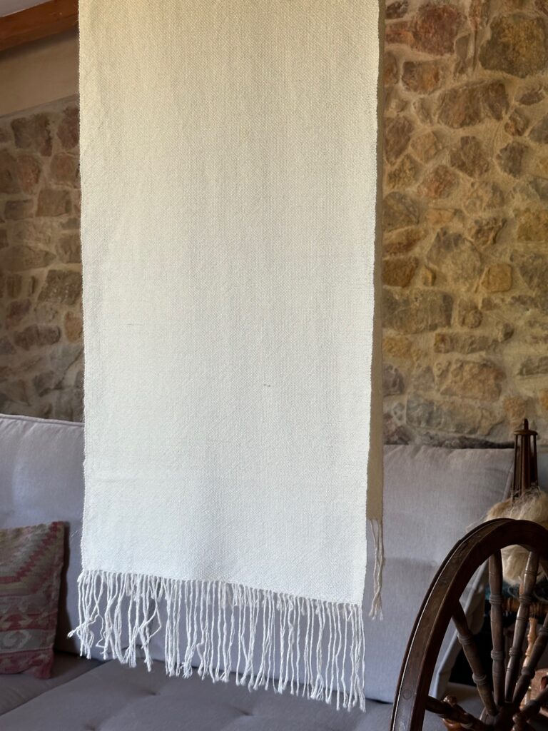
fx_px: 1013
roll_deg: -1.7
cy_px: 366
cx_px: 274
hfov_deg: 30.3
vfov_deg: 39.7
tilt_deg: -2.7
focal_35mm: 48
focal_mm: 6.86
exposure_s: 1/72
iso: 80
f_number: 1.78
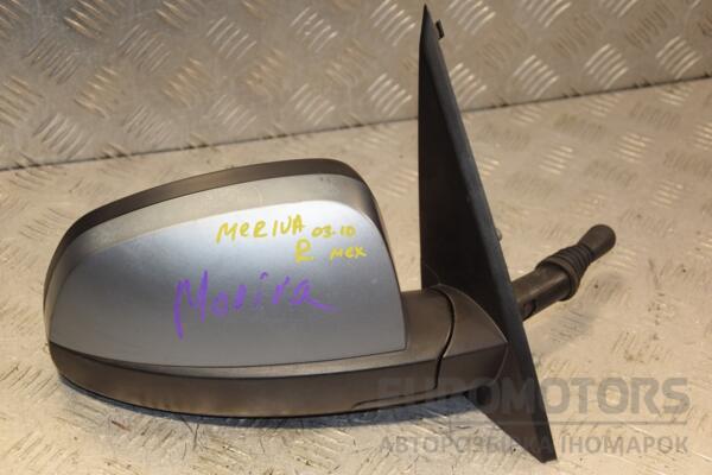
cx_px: 356
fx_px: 1483
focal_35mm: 75
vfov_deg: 18.2
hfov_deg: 27.0
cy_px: 238
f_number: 5.6
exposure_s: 1/200
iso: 800
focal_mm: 50
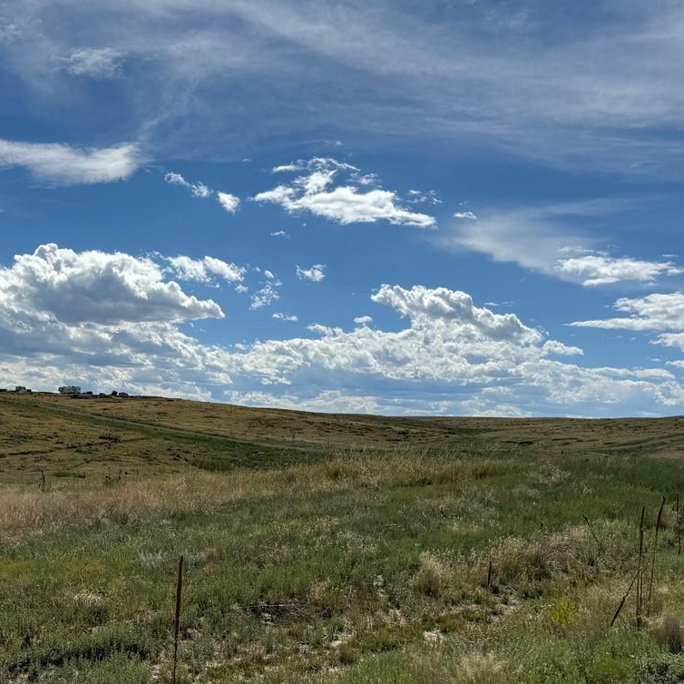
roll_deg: -2.5
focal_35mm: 45
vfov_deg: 36.7
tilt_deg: -4.4
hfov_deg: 36.3
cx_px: 134
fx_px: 1006
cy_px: 509
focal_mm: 6.76
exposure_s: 1/9009
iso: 80
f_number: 1.78
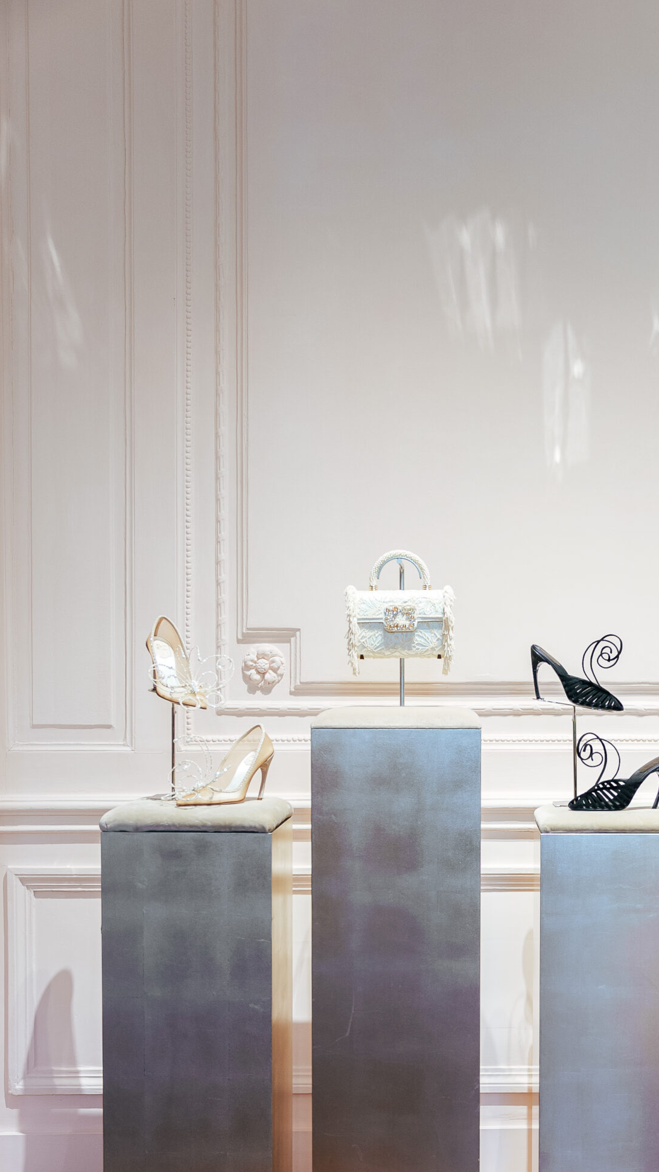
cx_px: 498
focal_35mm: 47
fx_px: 1464
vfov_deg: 43.1
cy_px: 763
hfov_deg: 25.1
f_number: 3.2
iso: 640
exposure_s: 1/125
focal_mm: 34.1
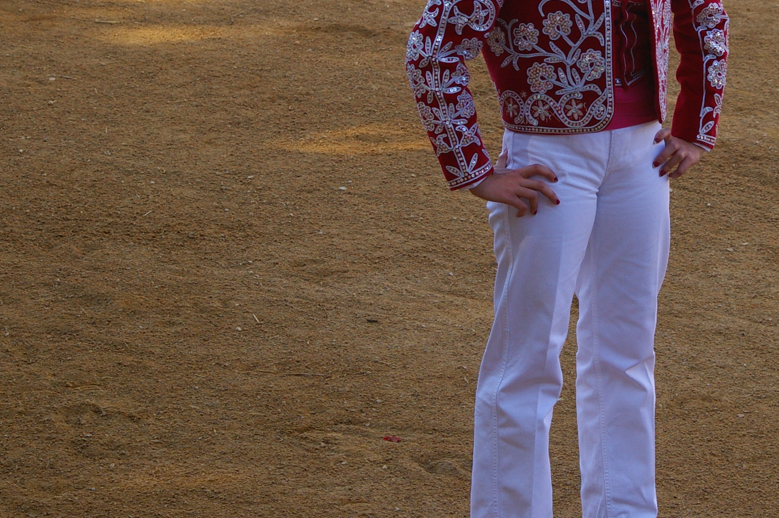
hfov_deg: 10.9
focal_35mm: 188
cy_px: 136
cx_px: 612
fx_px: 4064
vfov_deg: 7.3
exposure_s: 1/350
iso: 400
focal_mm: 70
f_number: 6.7
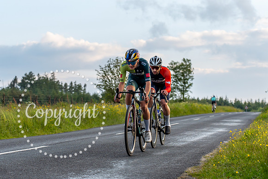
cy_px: 54
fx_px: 780
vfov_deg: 13.0
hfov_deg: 19.5
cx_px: 127
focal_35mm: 105
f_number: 4
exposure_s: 1/1000
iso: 320
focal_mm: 75
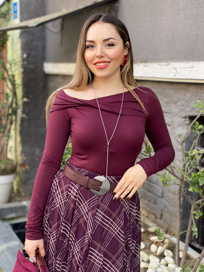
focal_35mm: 52
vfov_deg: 36.8
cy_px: 136
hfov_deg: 28.0
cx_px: 102
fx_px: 409
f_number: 2
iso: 40
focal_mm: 6
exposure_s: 1/122
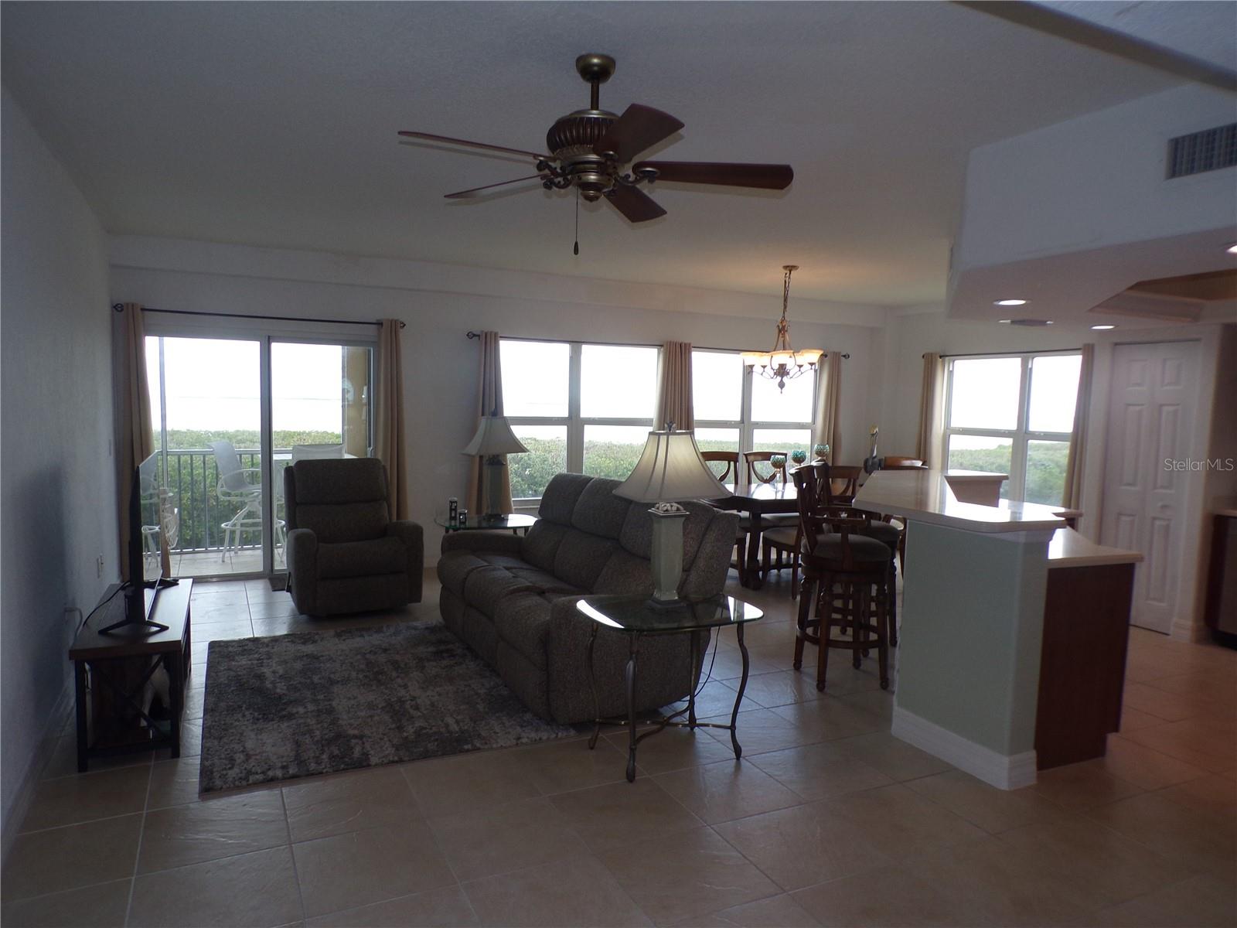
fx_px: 858
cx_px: 618
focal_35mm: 24
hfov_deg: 71.6
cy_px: 464
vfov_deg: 56.8
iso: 80
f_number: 4.3
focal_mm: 4.3
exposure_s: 1/50
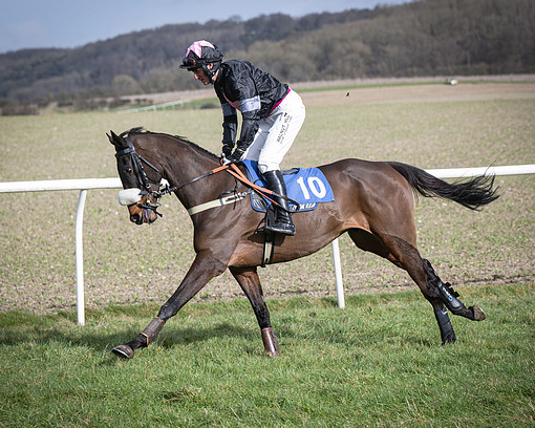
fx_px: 2755
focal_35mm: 174
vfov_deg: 8.9
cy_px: 241
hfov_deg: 11.1
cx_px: 323
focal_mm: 94
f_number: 4
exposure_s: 1/2000
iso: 200
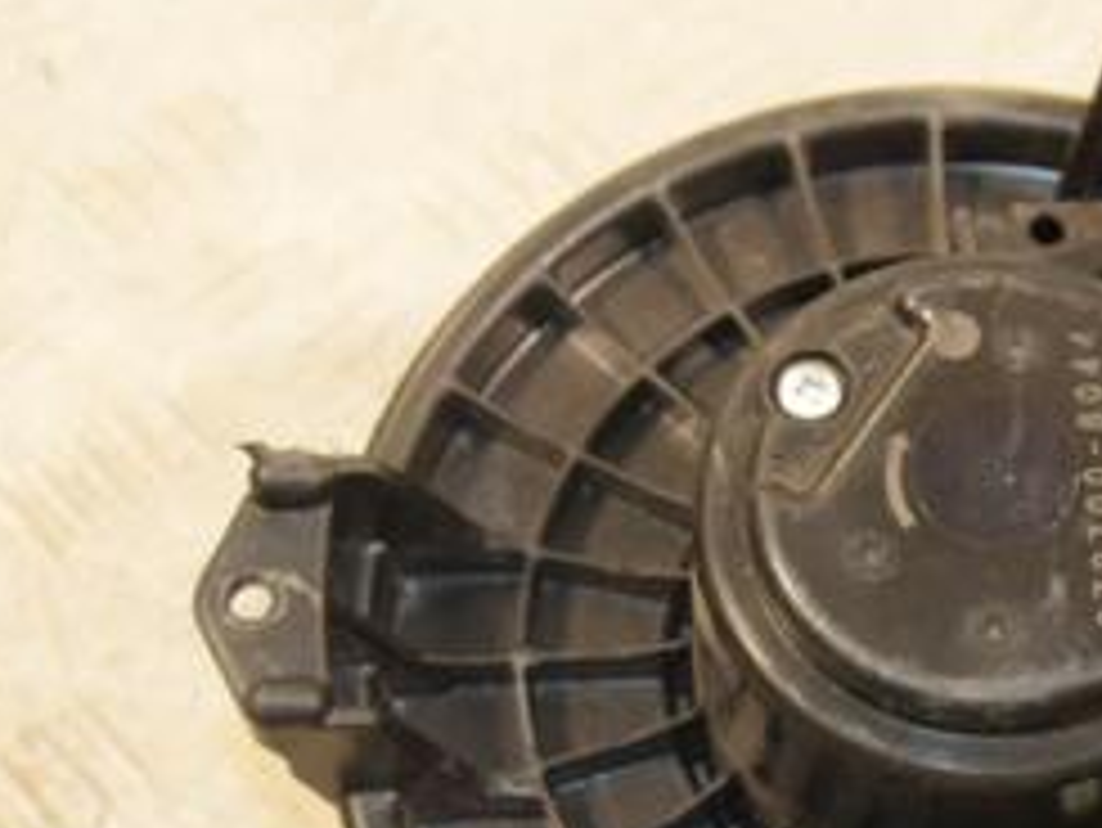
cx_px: 1035
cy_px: 634
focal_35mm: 106
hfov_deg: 18.2
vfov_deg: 13.9
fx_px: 3376
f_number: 5
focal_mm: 30
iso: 800
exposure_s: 1/200
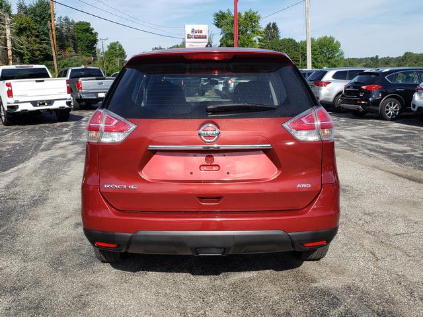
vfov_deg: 53.1
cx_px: 212
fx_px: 318
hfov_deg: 67.3
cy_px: 158
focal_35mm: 26
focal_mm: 4.3
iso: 50
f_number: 2.4
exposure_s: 1/1176
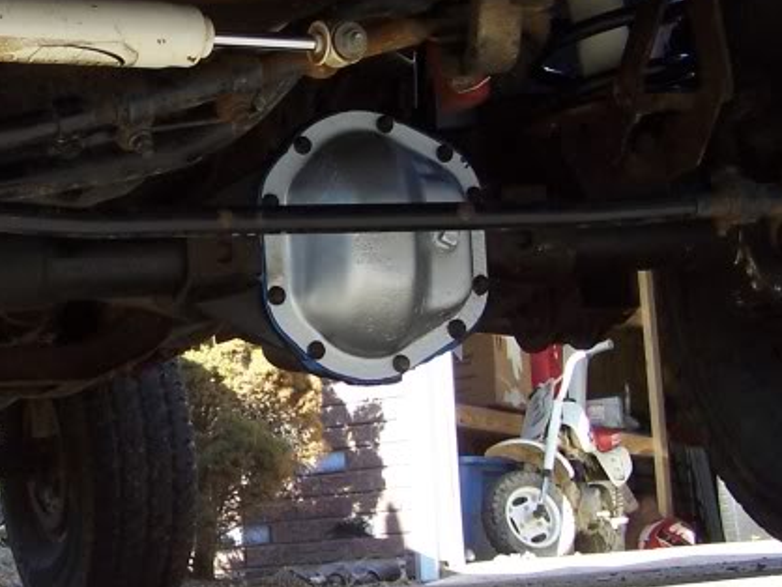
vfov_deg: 15.9
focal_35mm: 93
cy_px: 213
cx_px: 142
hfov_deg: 20.8
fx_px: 2102
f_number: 2.8
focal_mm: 6.3
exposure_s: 1/250
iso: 80
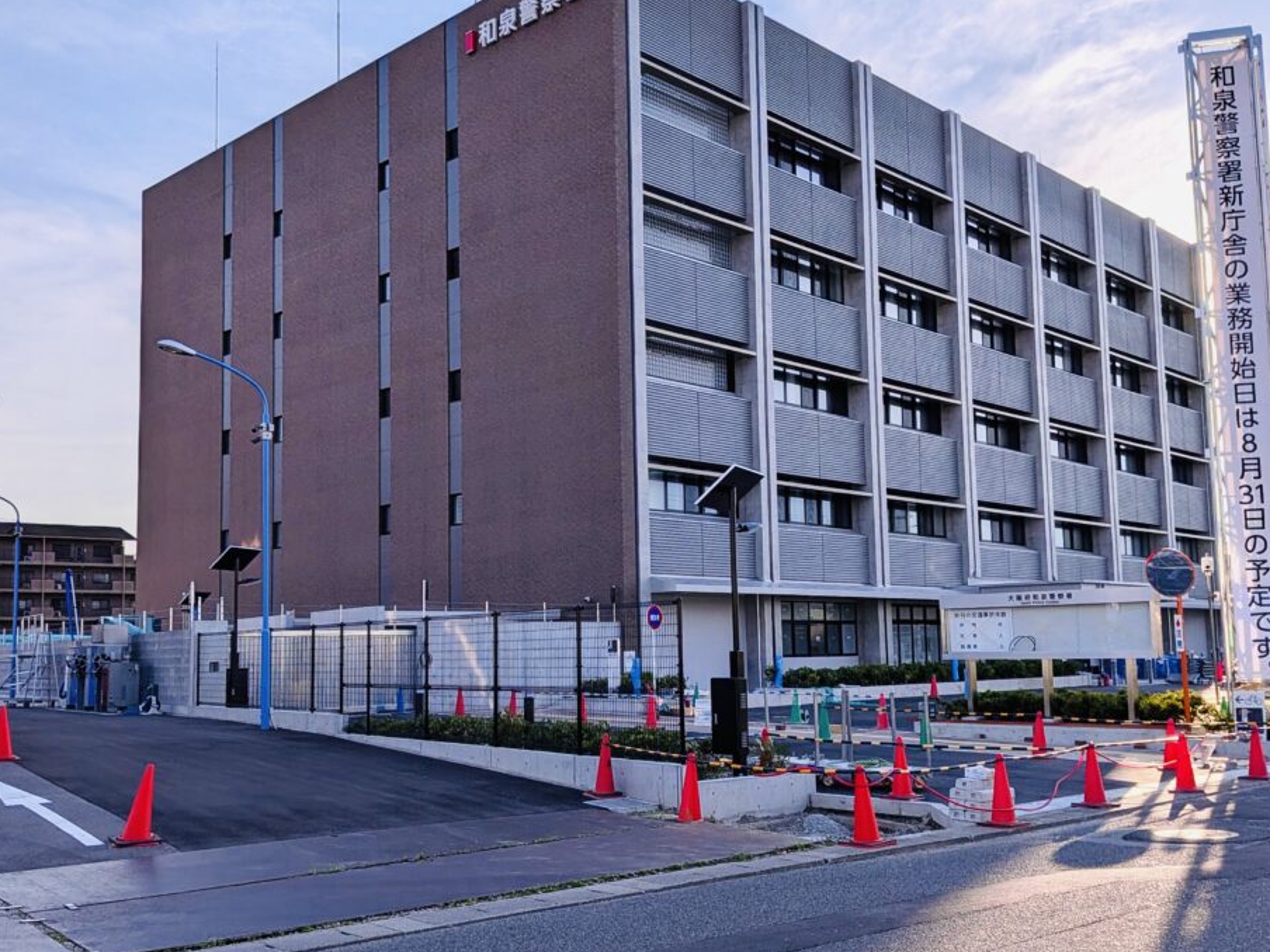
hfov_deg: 54.0
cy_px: 510
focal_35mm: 34
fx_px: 1247
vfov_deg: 41.8
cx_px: 622
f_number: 1.7
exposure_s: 1/4673
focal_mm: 4.53
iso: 30
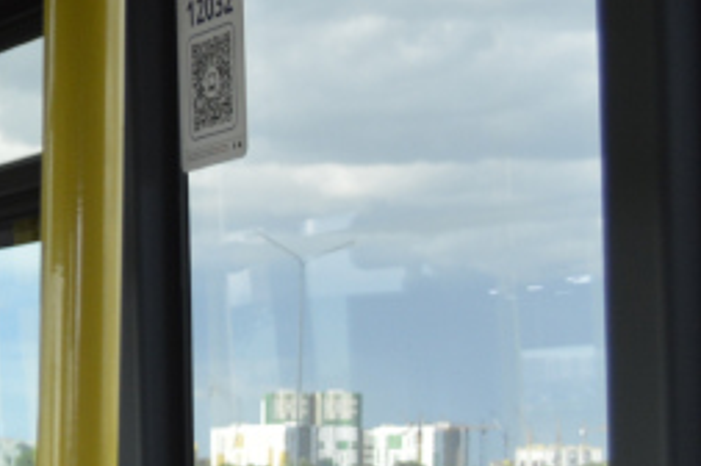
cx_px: -1067
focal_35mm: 139
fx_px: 2703
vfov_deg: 9.7
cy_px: 552
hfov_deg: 11.6
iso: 280
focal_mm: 18
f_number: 5.6
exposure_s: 1/125
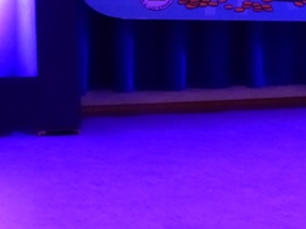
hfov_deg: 16.4
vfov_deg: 12.0
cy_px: -54
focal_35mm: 120
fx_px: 1060
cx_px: 149
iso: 800
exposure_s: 1/13
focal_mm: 8.4
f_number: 2.8
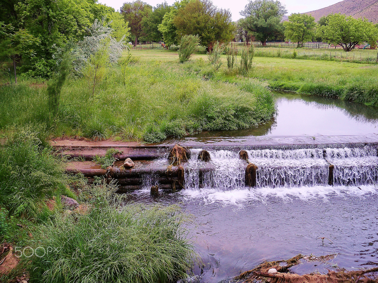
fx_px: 382
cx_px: 189
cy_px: 142
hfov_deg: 52.6
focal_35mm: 35
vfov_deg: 40.7
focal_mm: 6.2
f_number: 3.5
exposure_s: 1/125
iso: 80
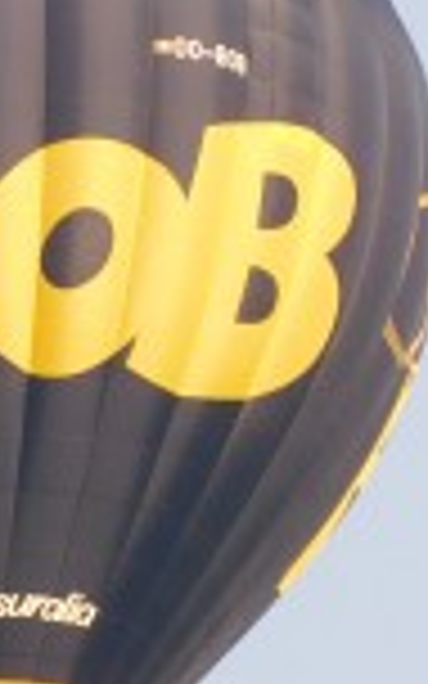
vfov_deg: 1.1
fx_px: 36412
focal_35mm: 1951
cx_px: -266
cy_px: 423
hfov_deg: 0.7
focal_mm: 125.4
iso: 180
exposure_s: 1/250
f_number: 5.6
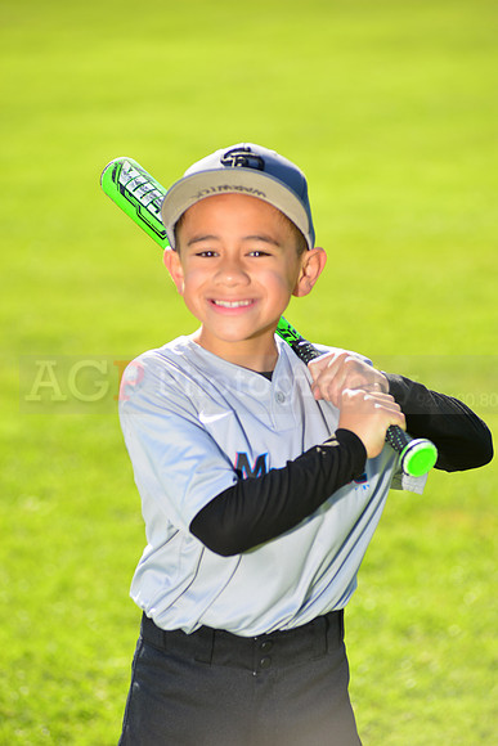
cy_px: 373
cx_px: 249
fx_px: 3525
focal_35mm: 170
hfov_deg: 8.1
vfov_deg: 12.1
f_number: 5
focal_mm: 170
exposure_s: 1/250
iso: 100
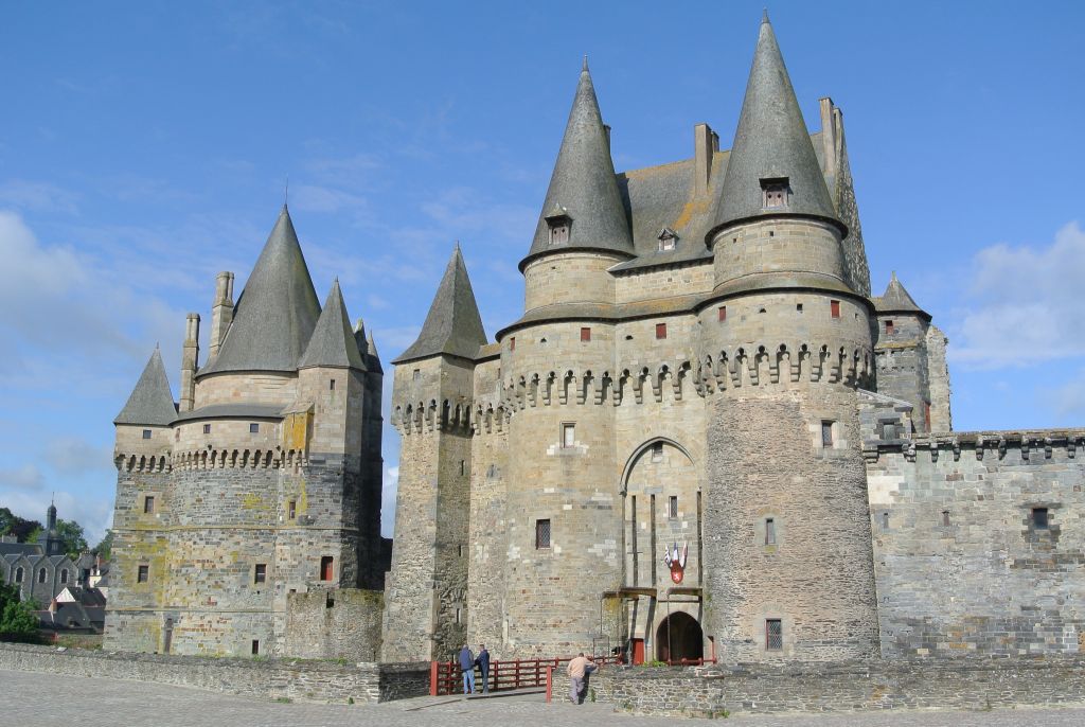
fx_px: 1087
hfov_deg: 53.1
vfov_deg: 37.0
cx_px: 542
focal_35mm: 36
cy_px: 364
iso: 100
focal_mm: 13.6
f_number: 5.6
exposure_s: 1/500
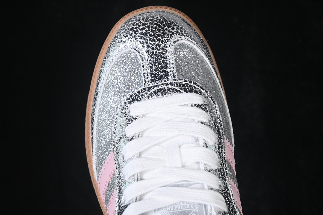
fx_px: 673
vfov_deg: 18.2
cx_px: 162
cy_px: 108
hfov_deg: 27.0
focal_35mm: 75
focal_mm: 50
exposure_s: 1/80
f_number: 7.1
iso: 160
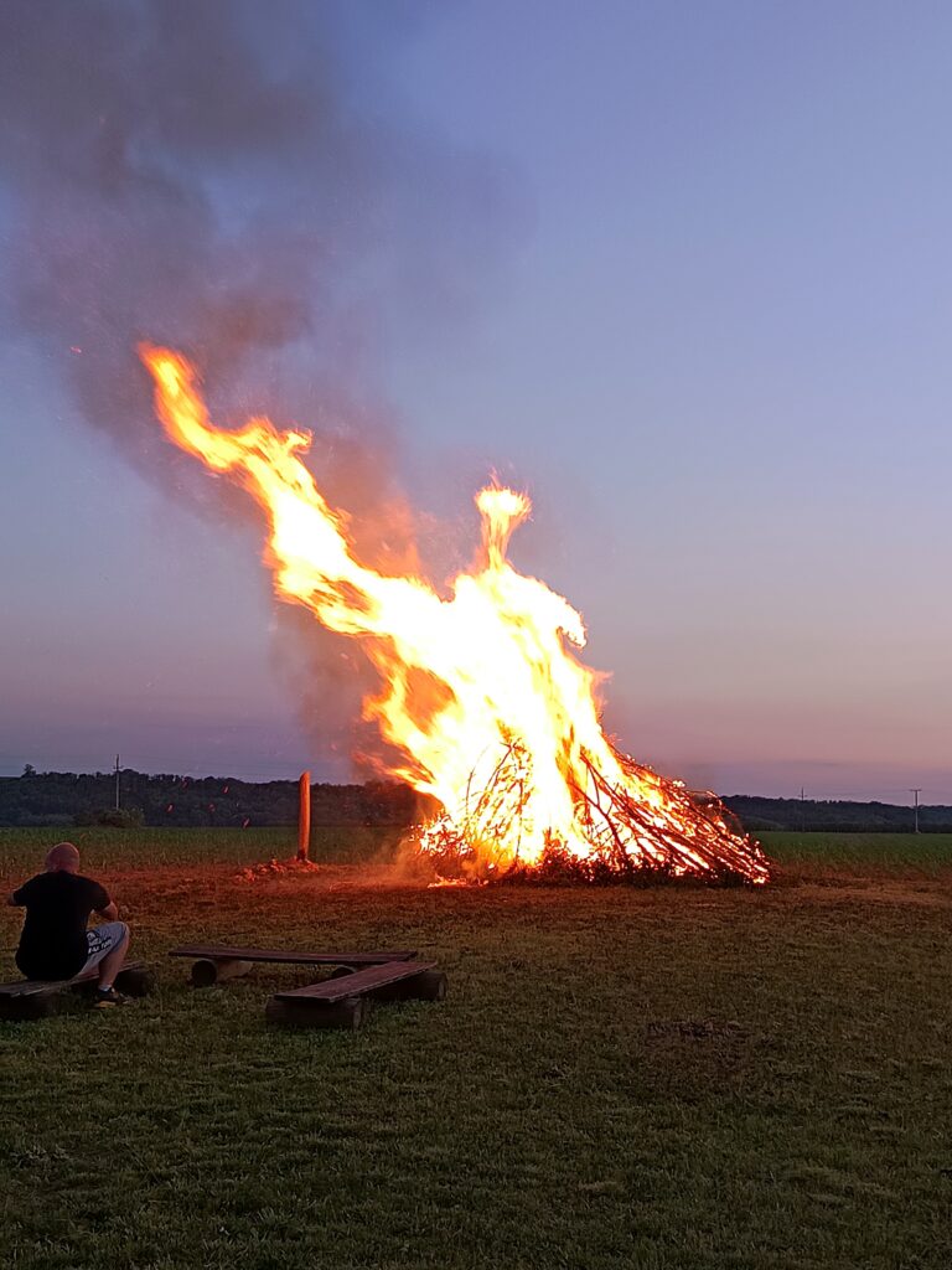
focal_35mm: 24
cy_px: 635
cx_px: 476
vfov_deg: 71.6
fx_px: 880
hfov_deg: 56.8
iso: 113
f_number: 1.7
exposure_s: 1/50
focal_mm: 5.31
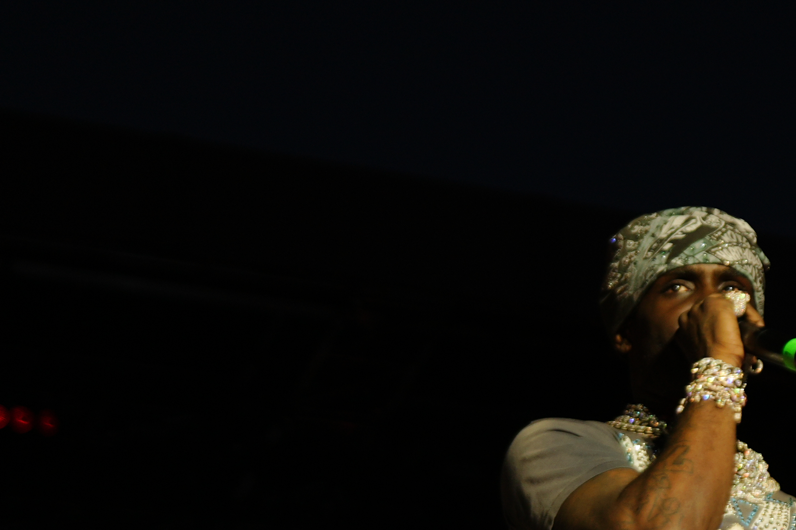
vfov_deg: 9.5
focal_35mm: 144
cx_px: 905
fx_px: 3192
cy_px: 472
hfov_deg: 13.9
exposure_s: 1/400
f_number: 1.8
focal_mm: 35
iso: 160
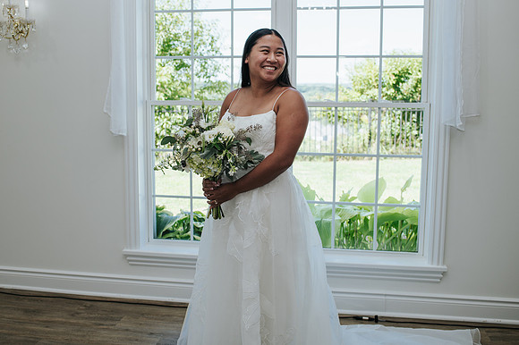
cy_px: 159
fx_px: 550
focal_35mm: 38
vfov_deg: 34.9
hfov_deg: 50.5
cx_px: 240
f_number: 3.5
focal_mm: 35
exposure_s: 1/200
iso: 100
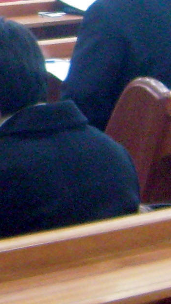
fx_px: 1508
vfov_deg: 11.3
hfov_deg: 6.0
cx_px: -337
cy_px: -34
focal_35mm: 187
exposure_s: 1/20
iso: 200
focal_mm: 5.8
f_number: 2.8
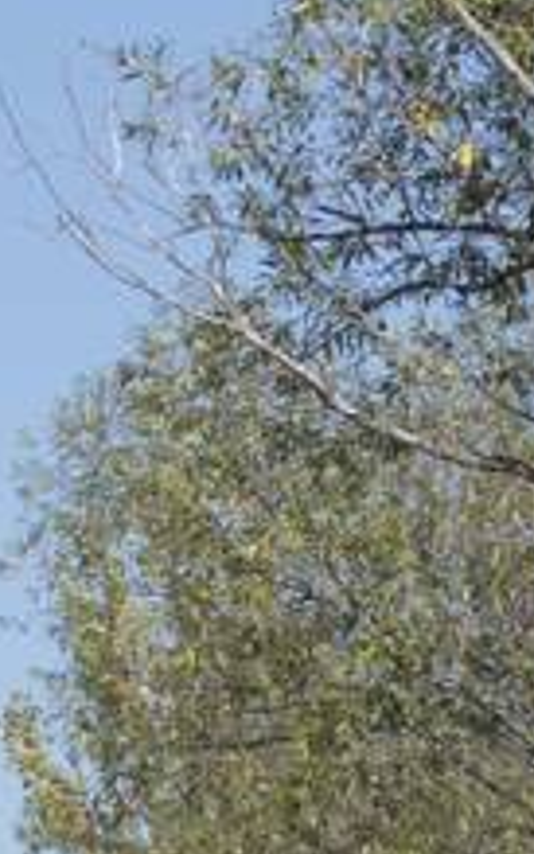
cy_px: 1421
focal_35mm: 385
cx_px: -70
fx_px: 8959
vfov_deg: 5.4
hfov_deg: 3.4
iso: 100
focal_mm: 46
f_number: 8
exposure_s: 1/250
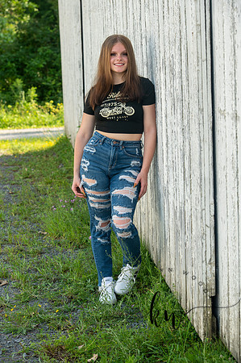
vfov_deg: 18.6
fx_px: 1107
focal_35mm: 110
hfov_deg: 12.4
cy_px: 182
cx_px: 120
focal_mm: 110
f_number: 7.1
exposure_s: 1/250
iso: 400
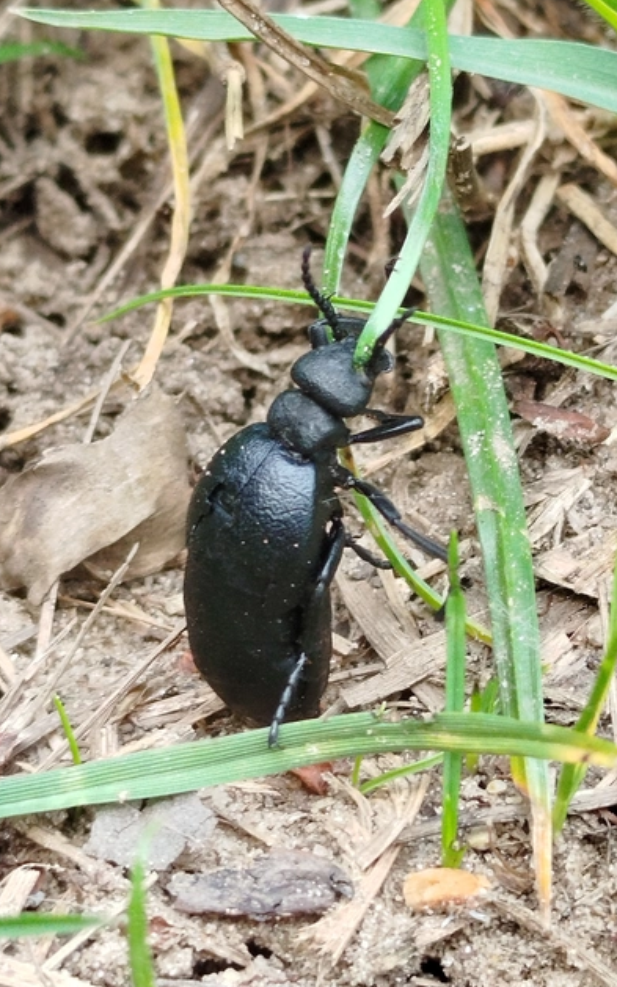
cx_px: 353
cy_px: 491
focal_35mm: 41
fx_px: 1103
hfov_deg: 31.2
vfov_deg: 48.2
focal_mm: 5.31
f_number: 1.7
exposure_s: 1/50
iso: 64
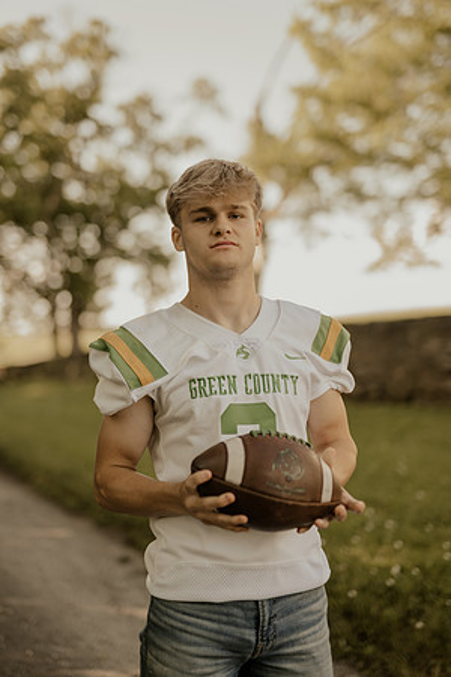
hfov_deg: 27.0
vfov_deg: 39.6
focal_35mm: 50
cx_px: 226
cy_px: 338
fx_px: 940
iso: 100
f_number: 1.8
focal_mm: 50
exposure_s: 1/640
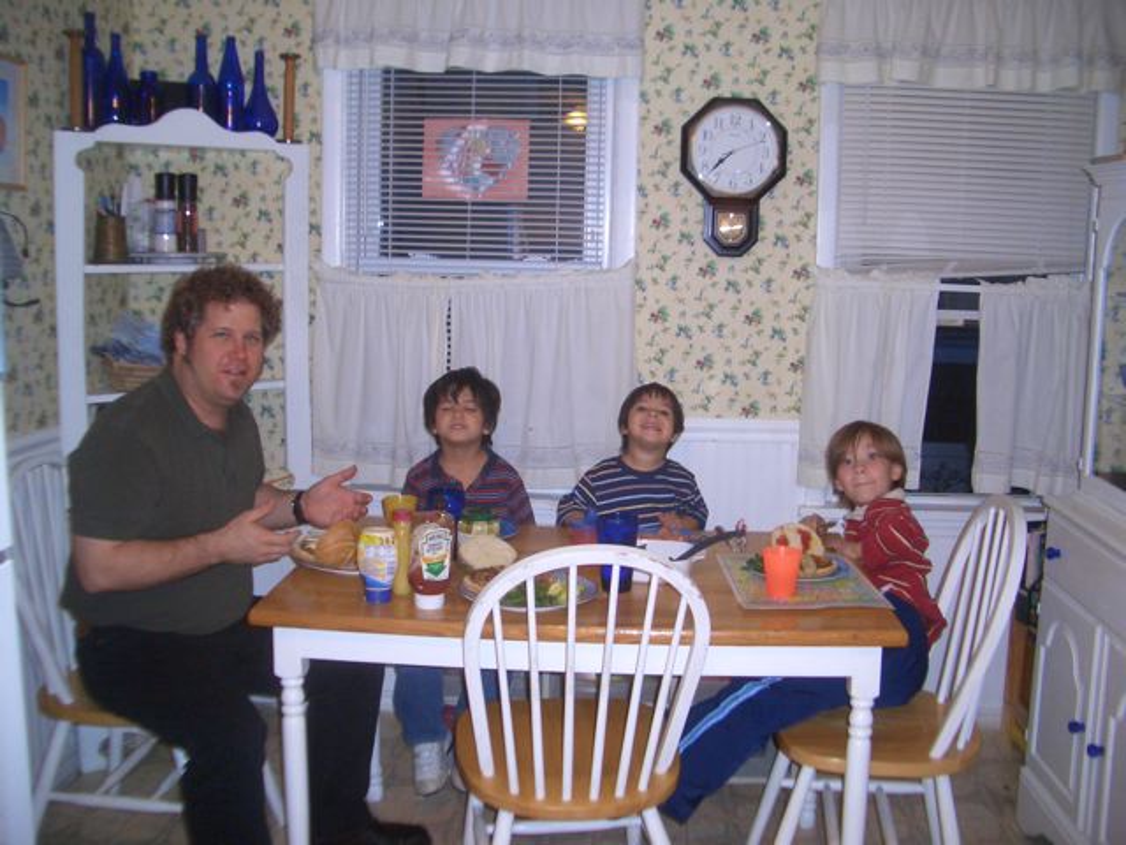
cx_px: 563
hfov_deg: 52.6
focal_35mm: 35
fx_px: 1138
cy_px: 422
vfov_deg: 40.7
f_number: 2.6
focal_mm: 5.8
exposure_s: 1/60
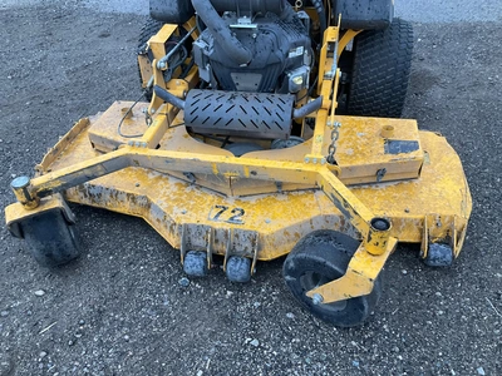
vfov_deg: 48.2
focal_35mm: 29
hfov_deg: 61.7
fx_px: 421
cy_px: 188
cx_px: 251
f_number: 1.8
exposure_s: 1/105
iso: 64
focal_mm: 3
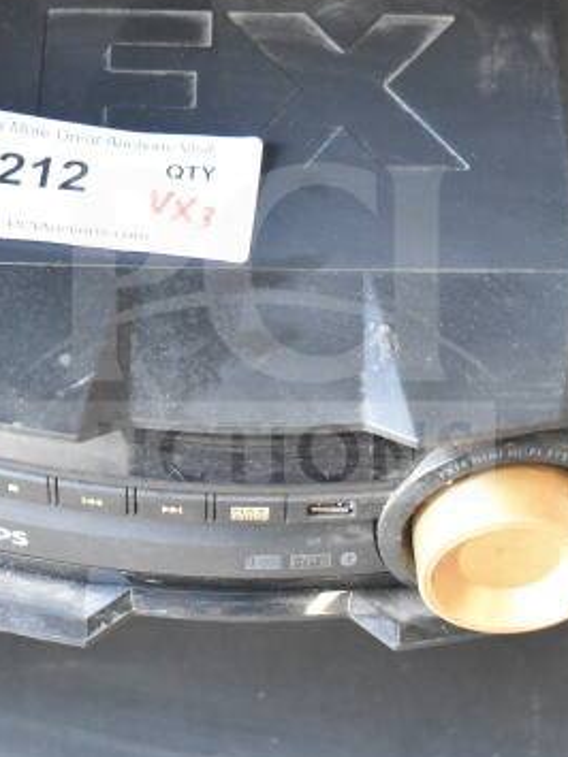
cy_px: 334
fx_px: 2605
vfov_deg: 16.6
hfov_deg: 12.4
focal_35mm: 119
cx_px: 254
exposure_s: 1/80
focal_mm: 48
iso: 5000
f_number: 5.3
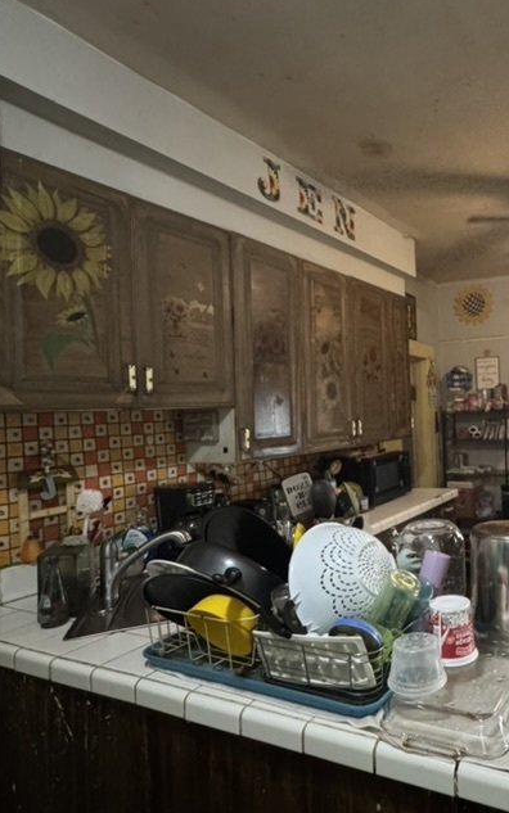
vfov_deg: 74.8
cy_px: 403
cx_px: 449
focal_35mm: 24
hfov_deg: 46.6
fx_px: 532
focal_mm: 2.22
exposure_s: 1/60
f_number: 2.2
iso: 640
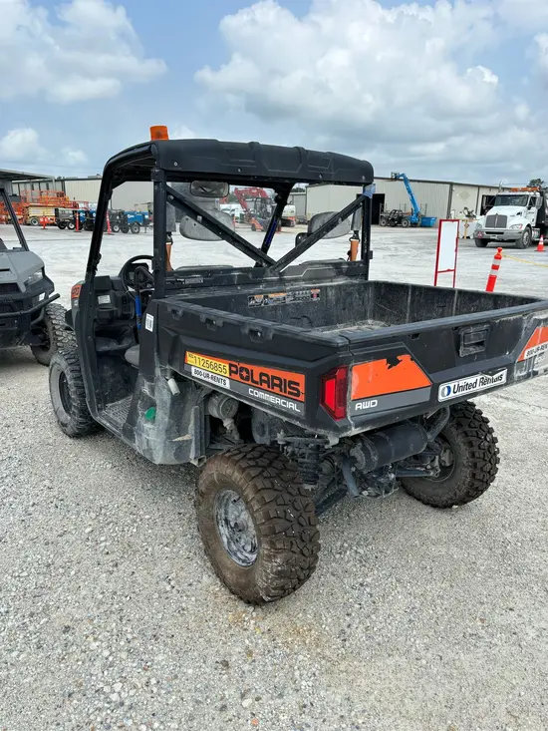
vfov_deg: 67.3
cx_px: 274
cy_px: 366
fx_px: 549
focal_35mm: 26
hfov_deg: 53.1
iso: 50
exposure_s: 1/2857
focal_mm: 5.96
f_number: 1.6
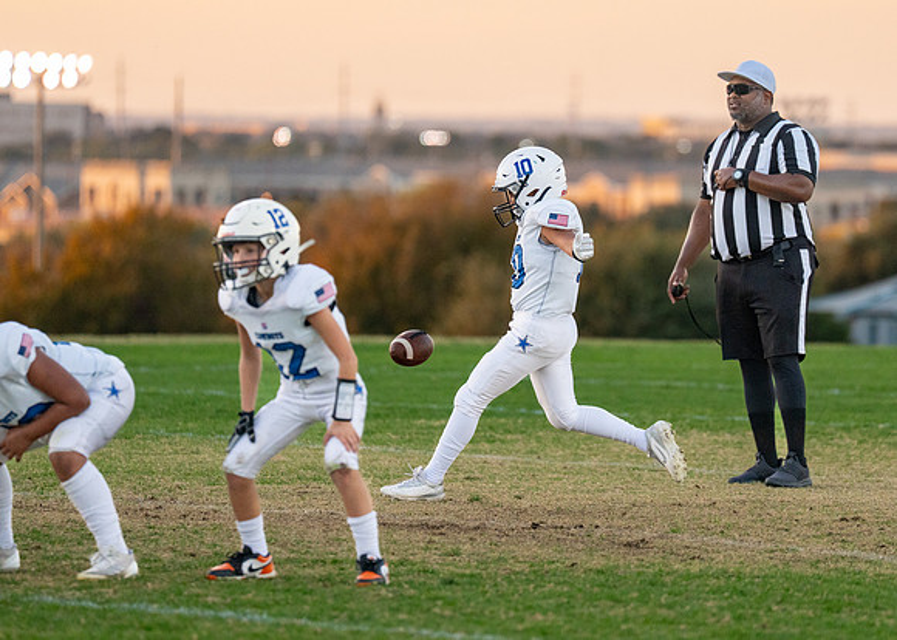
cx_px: 617
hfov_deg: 6.1
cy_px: 243
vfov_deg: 4.3
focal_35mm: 333
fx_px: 8479
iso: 1000
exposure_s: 1/1600
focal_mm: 200
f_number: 2.8
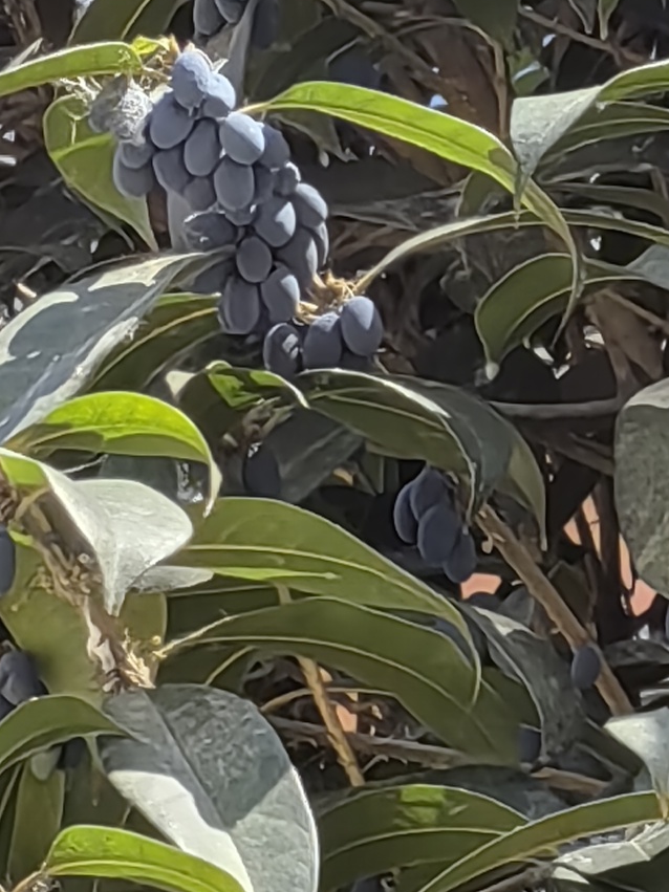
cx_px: 277
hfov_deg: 5.0
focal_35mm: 296
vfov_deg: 6.7
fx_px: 7629
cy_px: 409
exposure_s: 1/1473
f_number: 1.9
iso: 50
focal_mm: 5.52
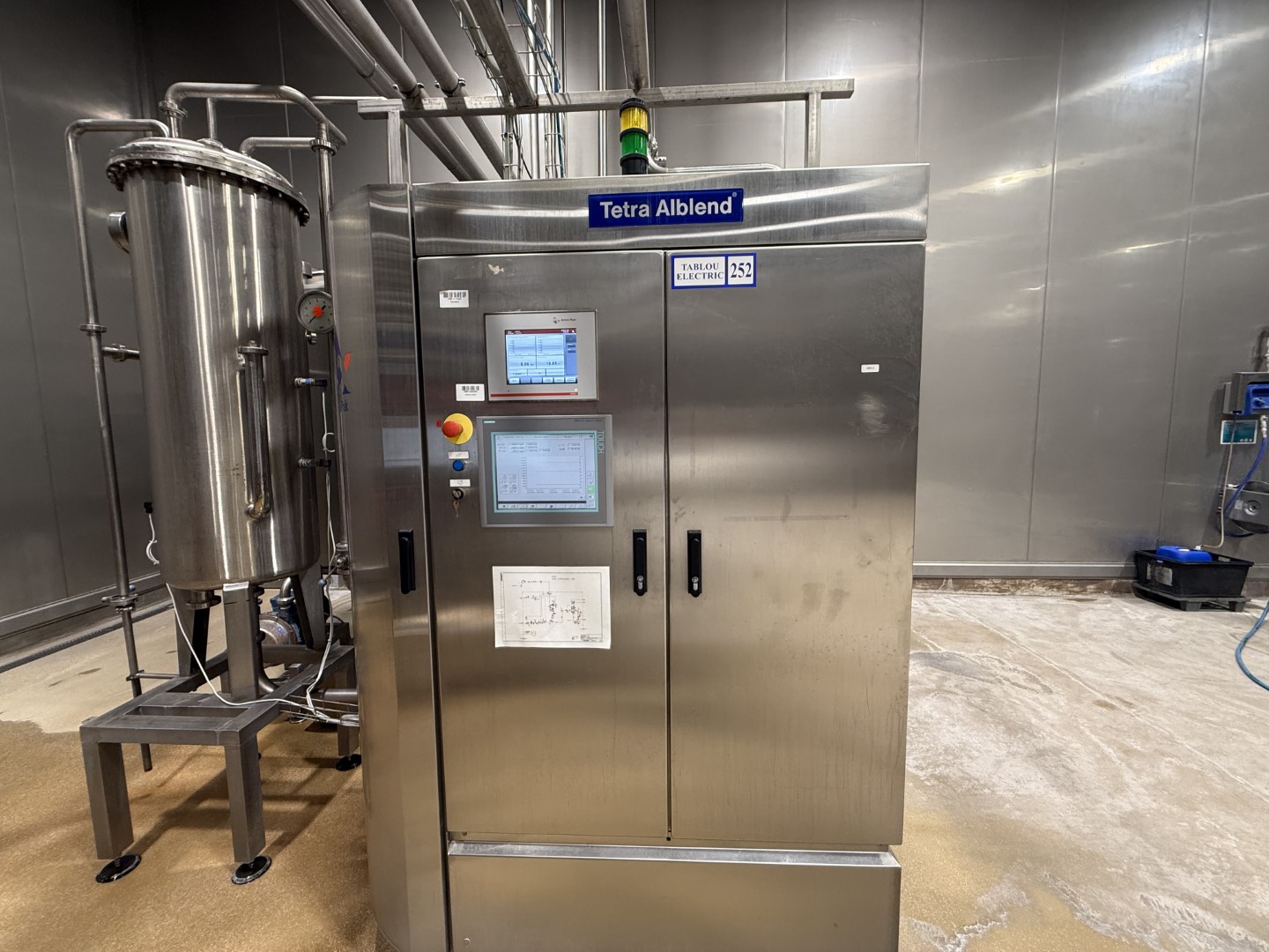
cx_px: 634
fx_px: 513
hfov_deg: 102.1
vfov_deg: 85.7
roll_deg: +0.3
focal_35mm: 14
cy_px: 476
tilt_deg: -5.6
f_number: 2.2
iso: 160
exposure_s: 1/50
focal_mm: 2.22
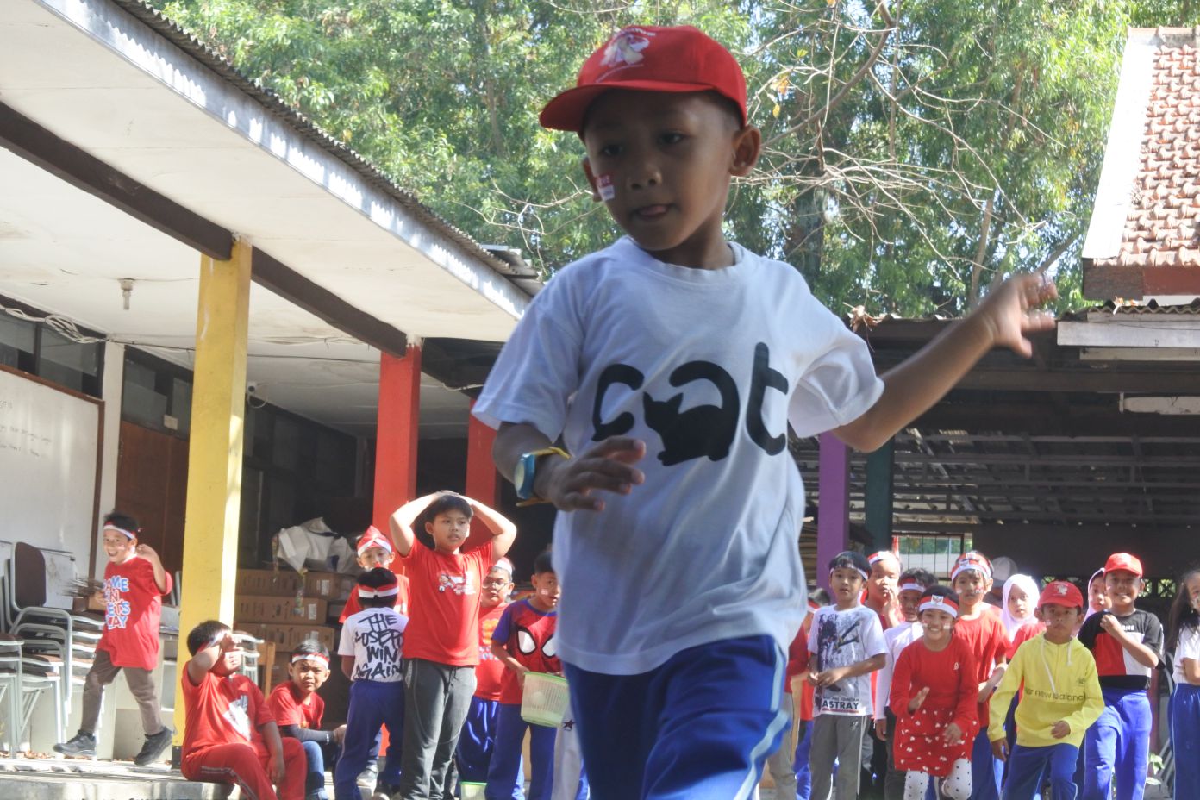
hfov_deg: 25.1
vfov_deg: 16.9
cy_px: 400
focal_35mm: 81
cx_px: 600
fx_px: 2700
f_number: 7.1
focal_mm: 30
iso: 800
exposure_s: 1/250
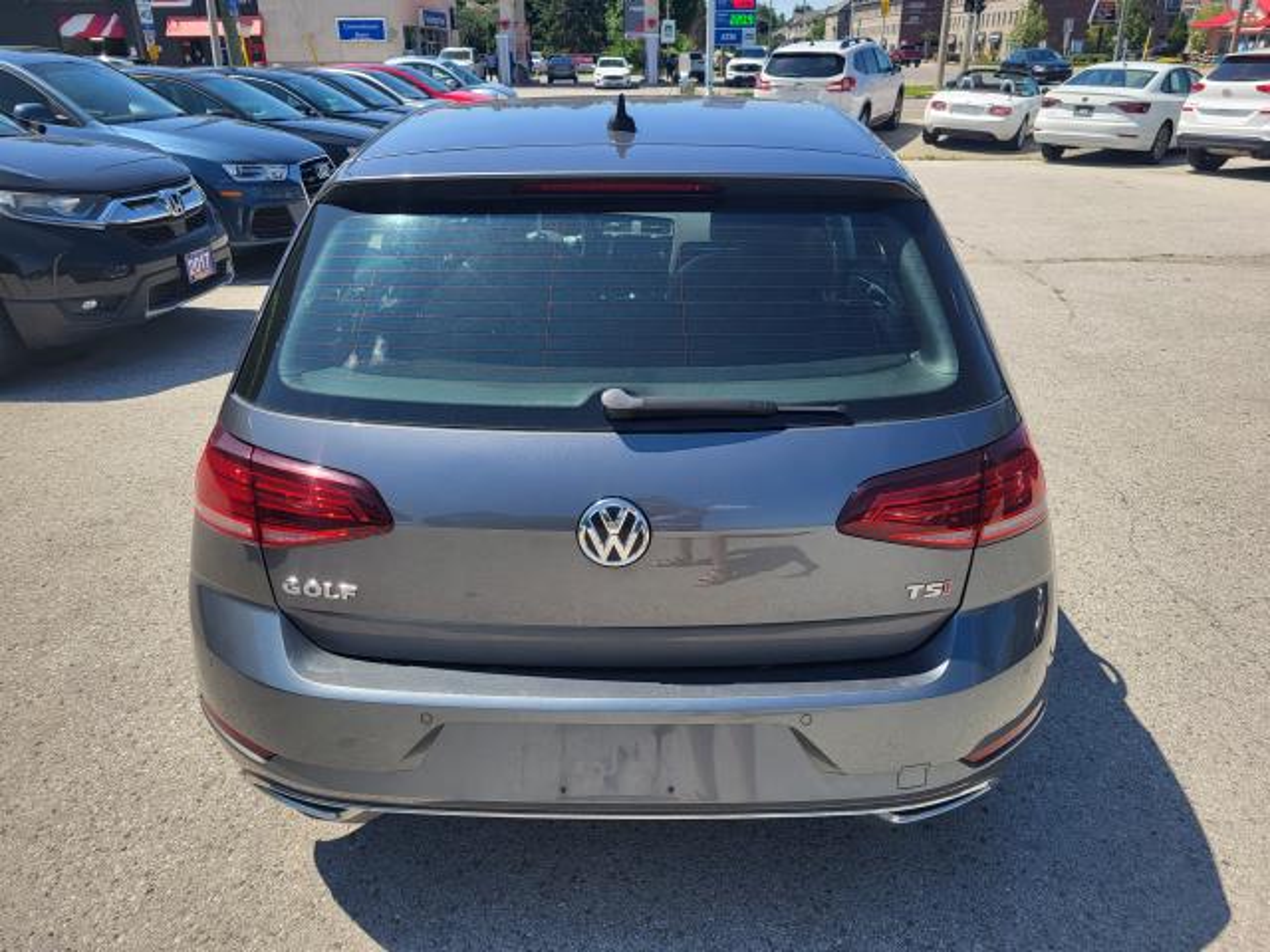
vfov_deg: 53.1
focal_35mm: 26
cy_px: 476
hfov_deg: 67.3
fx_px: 954
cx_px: 635
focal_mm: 5.4
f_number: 1.8
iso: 40
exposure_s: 1/1641
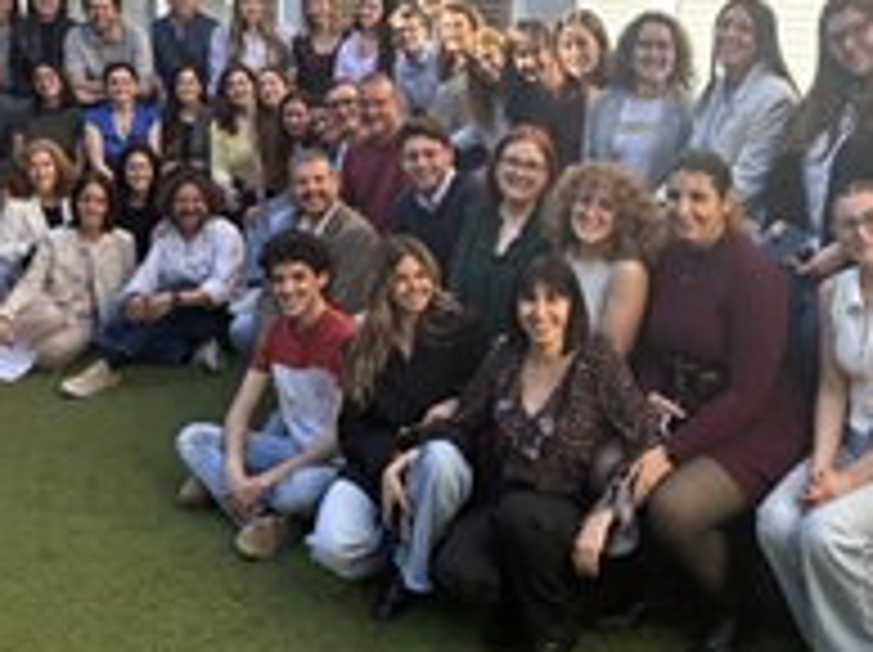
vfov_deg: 30.4
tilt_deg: -10.7
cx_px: 495
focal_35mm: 47
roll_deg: -1.2
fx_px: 1184
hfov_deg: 40.4
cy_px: 184
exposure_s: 1/539
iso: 50
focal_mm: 5.96
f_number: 1.6
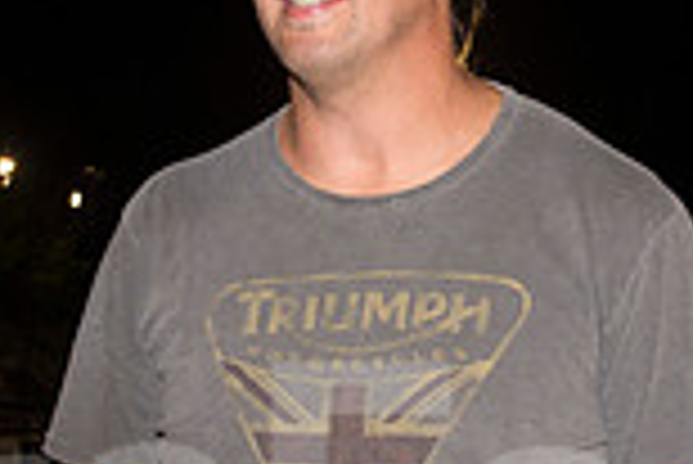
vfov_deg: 12.4
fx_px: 2100
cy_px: 498
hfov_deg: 18.4
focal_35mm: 109
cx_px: 76
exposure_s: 1/200
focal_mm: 29
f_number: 5.6
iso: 800
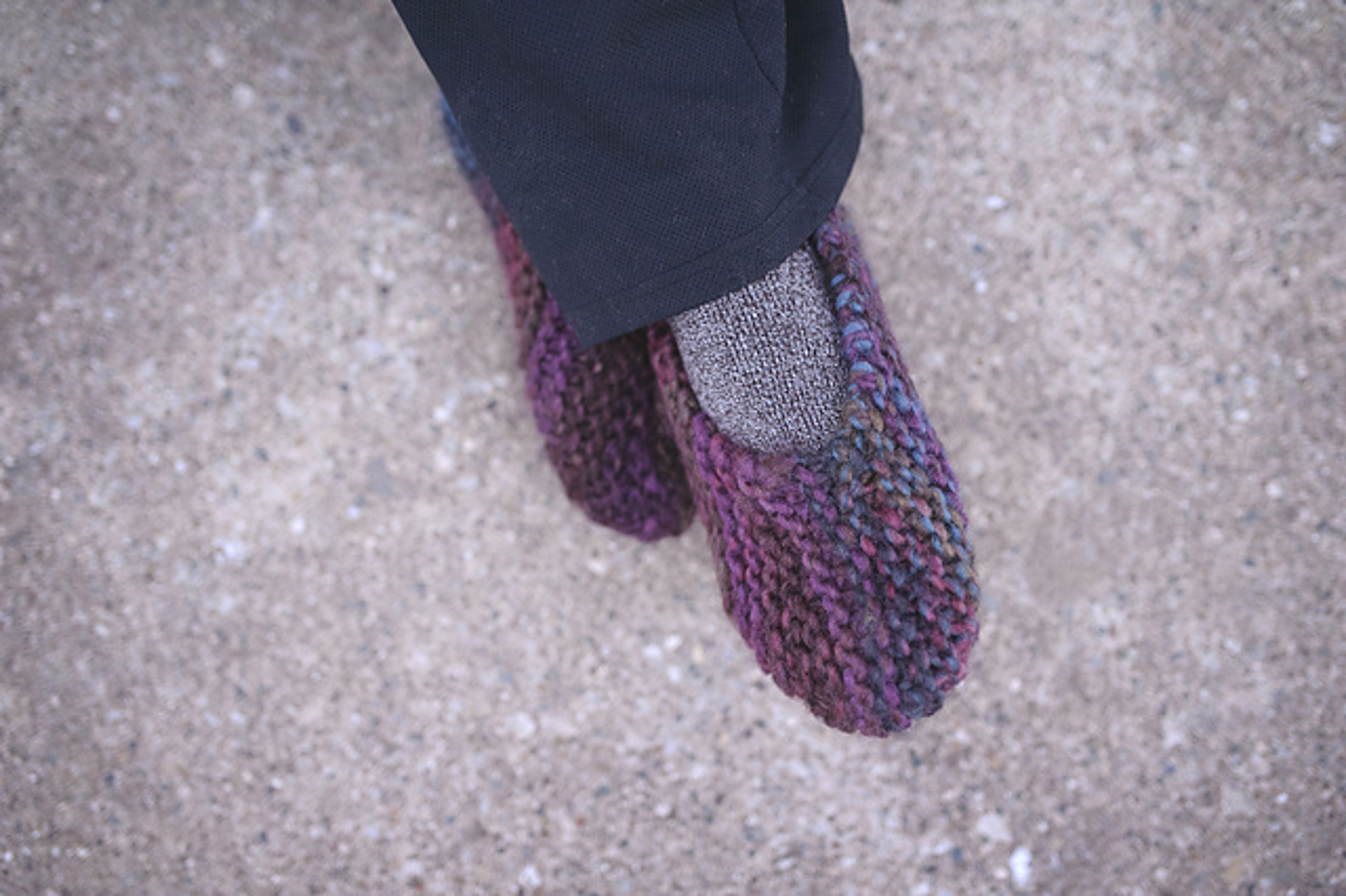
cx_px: 673
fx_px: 1308
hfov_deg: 54.5
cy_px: 448
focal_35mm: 35
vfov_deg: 37.8
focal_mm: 35
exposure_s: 1/100
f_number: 2.2
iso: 2500
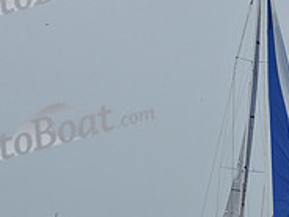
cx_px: 236
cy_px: 197
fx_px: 2839
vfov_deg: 4.4
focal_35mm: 340
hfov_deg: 5.8
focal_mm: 112
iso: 250
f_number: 9
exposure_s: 1/800
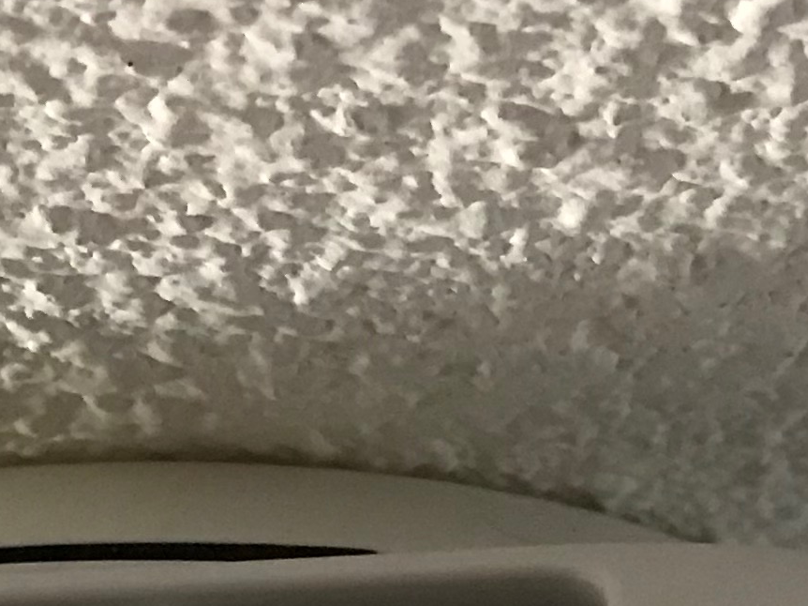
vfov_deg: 11.2
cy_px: 640
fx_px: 3057
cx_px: 175
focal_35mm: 131
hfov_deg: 15.0
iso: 100
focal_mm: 3.99
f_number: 1.8
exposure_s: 1/17
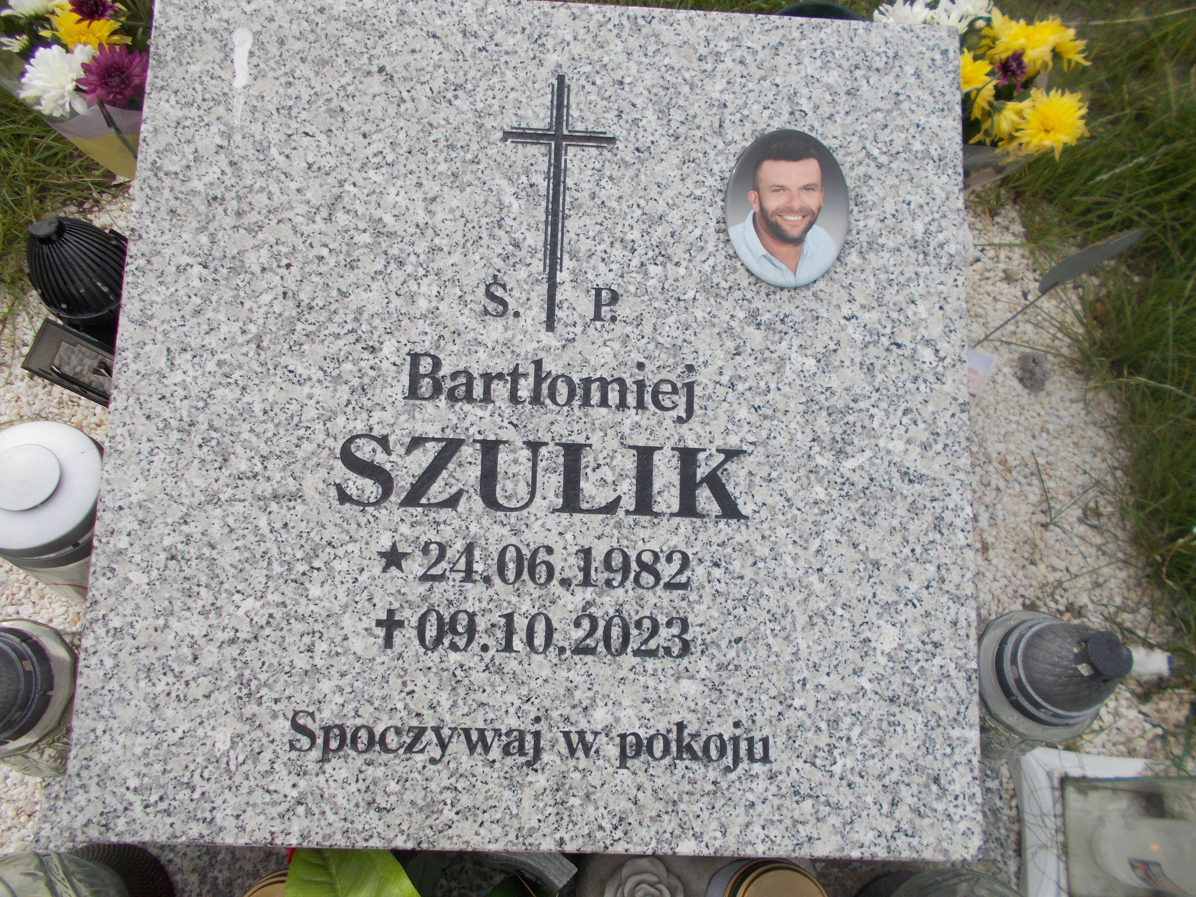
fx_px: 898
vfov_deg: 53.1
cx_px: 598
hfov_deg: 67.3
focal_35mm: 26
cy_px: 448
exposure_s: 1/160
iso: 80
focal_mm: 4.6
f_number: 8
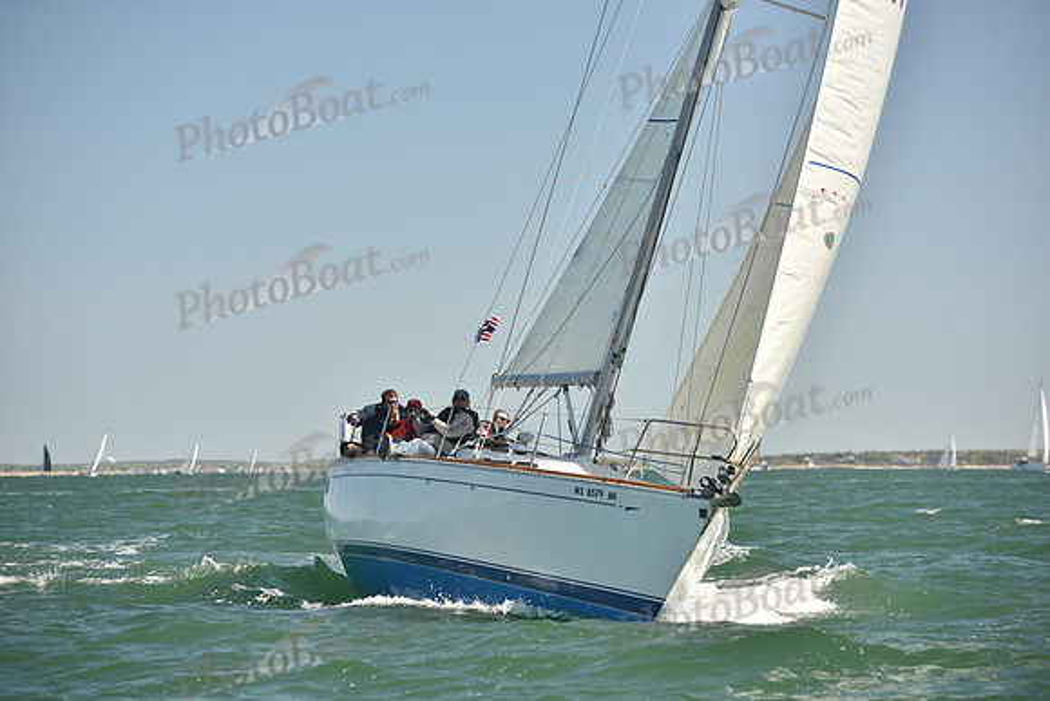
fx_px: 3938
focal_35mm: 135
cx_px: 525
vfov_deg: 10.2
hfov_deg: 15.2
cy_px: 350
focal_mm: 135
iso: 250
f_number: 4.5
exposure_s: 1/800
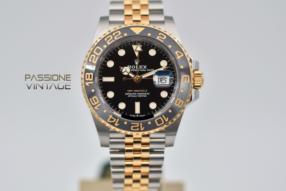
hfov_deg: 13.1
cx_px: 140
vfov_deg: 8.8
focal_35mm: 157
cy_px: 87
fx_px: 1248
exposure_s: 1/100
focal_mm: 90
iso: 100
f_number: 3.3
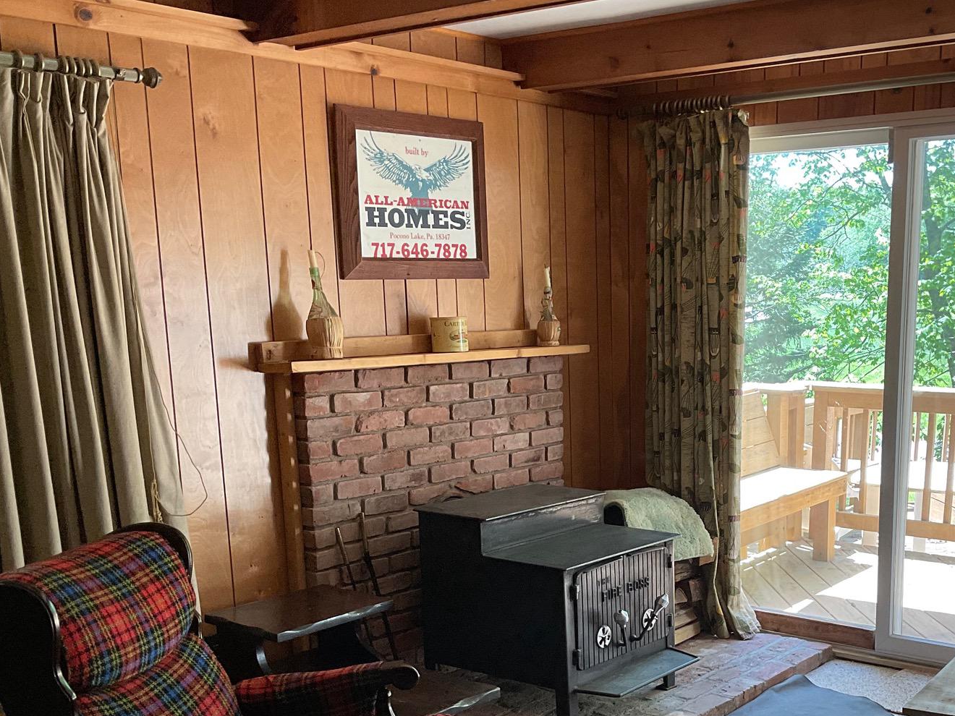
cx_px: 648
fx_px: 1241
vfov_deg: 31.5
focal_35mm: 45
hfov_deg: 41.5
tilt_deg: -12.2
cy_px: 555
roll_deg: +0.9
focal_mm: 3
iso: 64
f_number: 1.8
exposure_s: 1/122
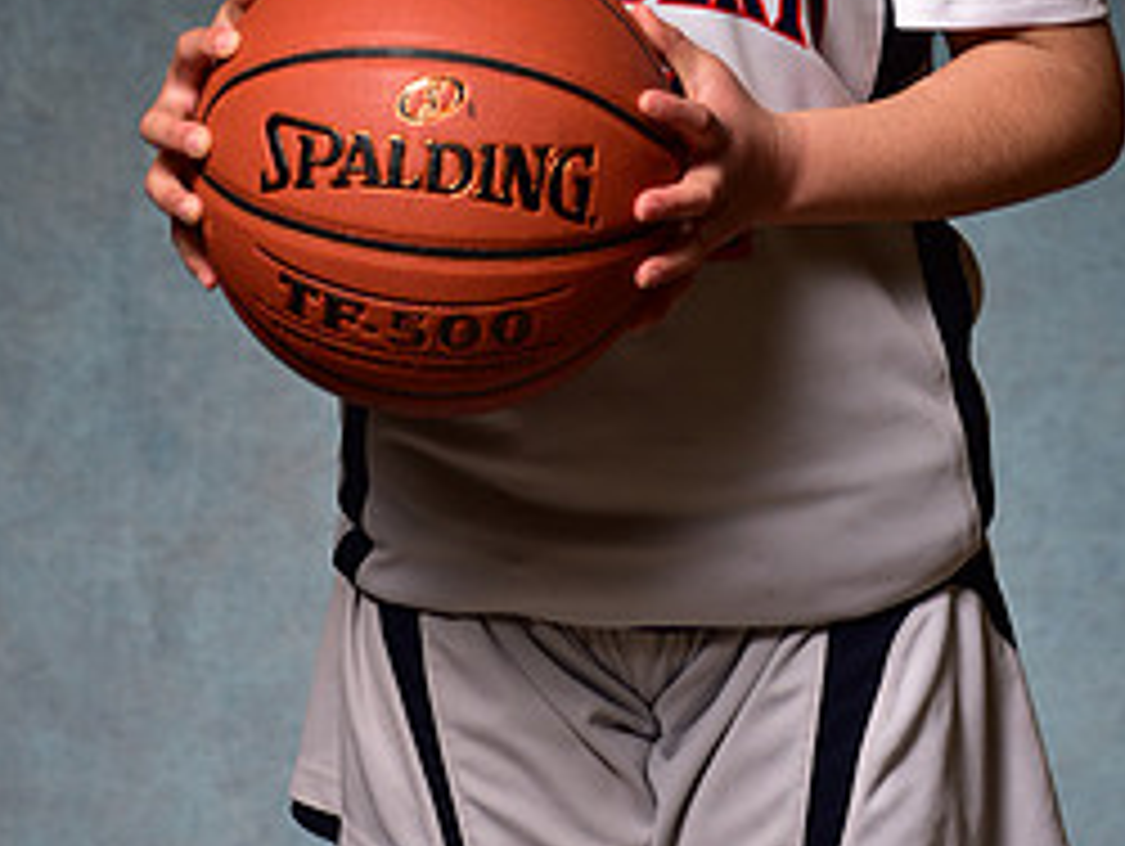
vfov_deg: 9.4
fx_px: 5075
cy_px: -207
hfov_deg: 12.6
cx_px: 457
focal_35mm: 156
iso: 100
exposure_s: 1/200
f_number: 5
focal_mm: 70
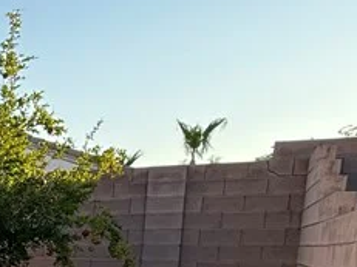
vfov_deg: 22.1
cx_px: -261
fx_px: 639
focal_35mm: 62
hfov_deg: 21.8
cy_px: 309
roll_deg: -1.2
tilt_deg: -5.6
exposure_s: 1/535
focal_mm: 2.22
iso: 64
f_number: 2.2
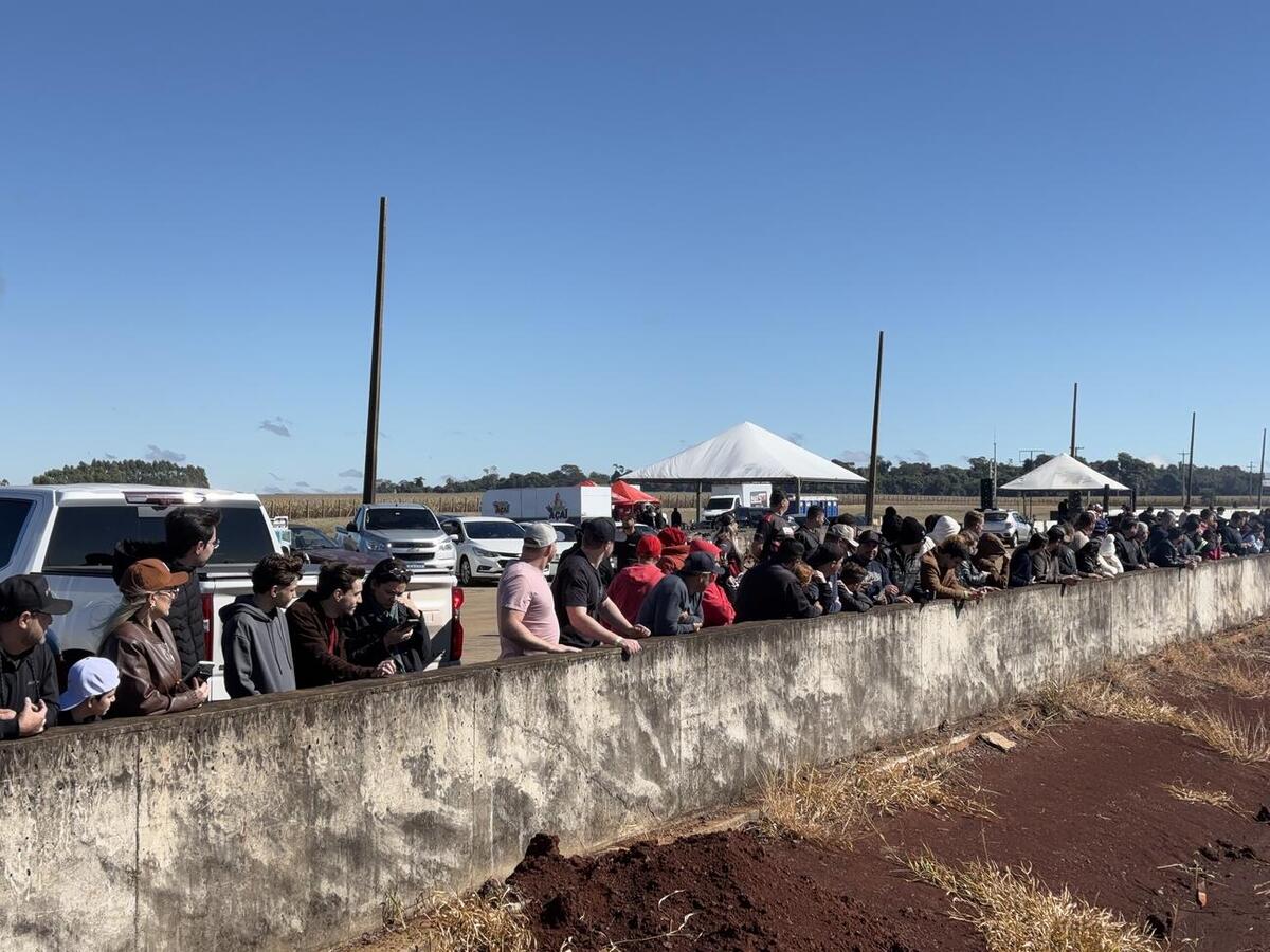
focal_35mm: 52
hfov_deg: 36.8
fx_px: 1908
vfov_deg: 28.0
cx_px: 635
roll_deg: -0.3
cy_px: 476
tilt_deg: +0.9
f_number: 1.6
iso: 40
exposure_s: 1/2857
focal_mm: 5.96
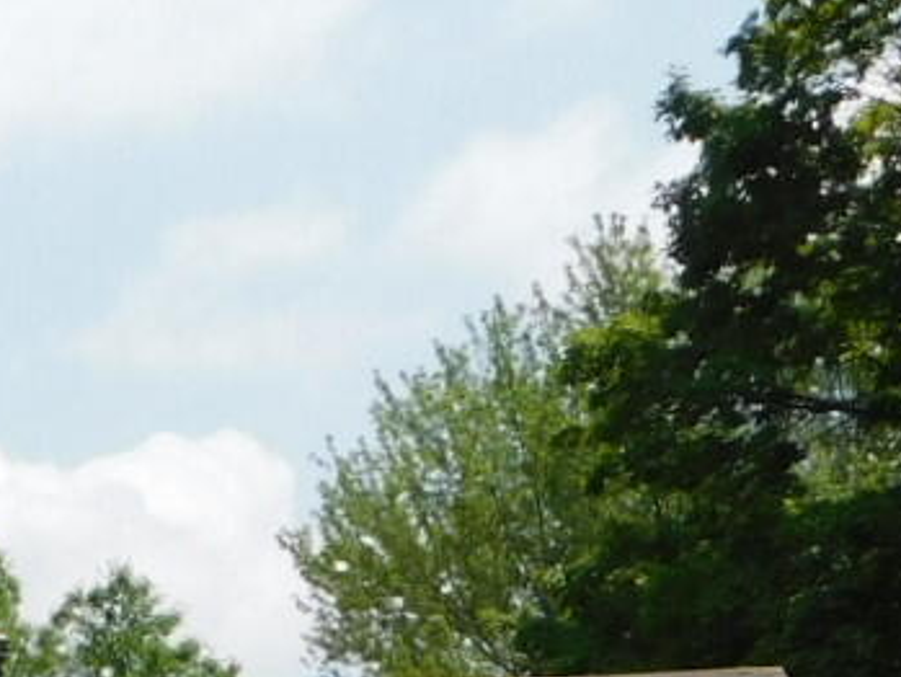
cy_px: 1134
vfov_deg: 8.7
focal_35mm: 165
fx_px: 4296
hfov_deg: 11.1
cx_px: -733
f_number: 7
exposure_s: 1/400
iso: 125
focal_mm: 6.3
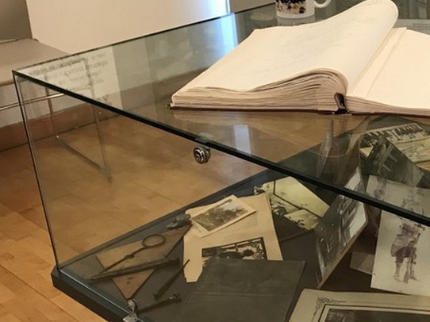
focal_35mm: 62
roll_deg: +0.7
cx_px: 388
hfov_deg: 29.9
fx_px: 770
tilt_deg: -22.7
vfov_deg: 23.6
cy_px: 160
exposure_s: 1/17
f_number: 1.8
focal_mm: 3.99
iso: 40
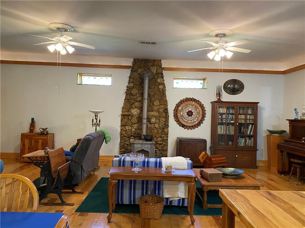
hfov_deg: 67.3
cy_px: 114
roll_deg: -1.8
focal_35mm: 26
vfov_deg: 53.1
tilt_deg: -1.2
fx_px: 229
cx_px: 152
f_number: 1.8
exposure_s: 1/60
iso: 400
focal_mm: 4.25
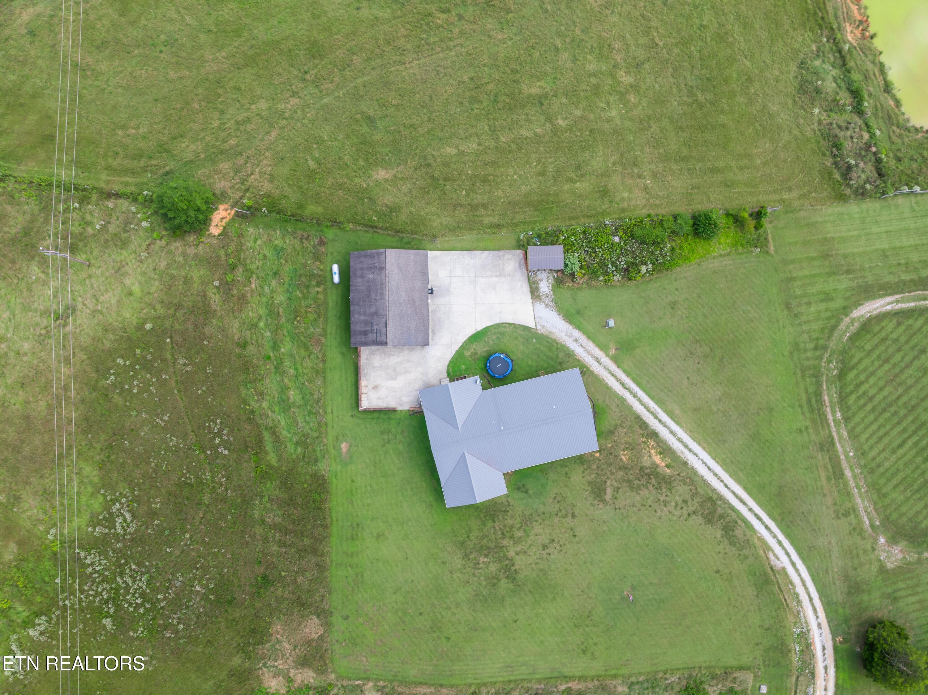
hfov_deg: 71.6
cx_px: 464
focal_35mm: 24
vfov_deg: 56.8
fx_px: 643
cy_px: 348
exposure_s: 1/120
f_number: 2.8
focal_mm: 12.29
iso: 100
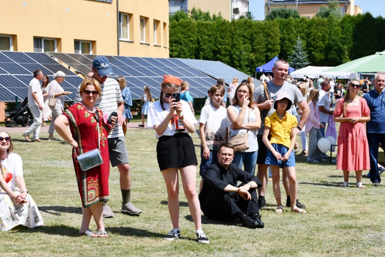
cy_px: 160
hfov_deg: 23.1
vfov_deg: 15.5
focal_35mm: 88
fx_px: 941
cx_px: 238
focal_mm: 45
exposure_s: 1/320
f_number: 9
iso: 100
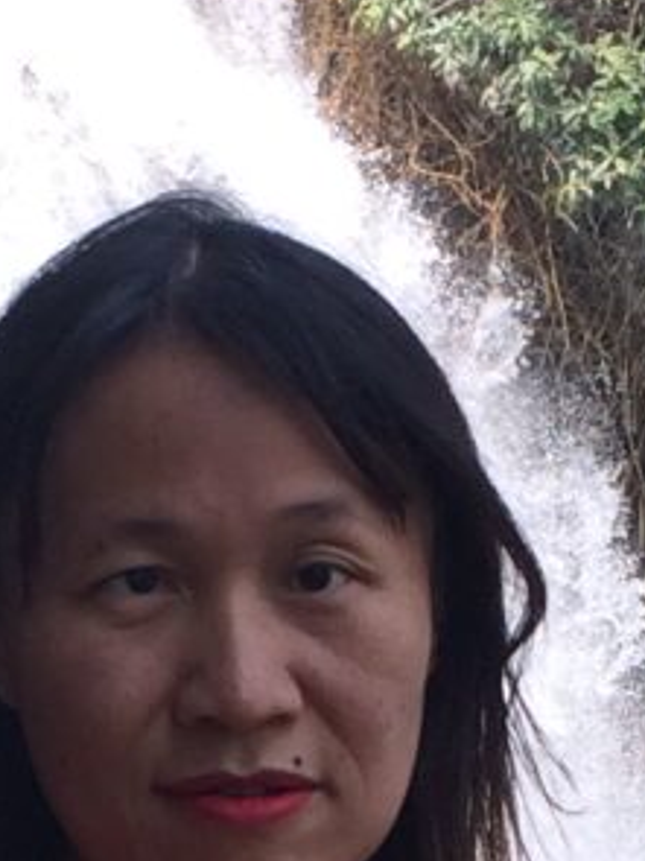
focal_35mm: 189
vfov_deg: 10.0
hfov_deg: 7.8
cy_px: 1451
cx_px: 219
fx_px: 4699
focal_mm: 4.15
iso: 32
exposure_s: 1/820
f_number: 2.2
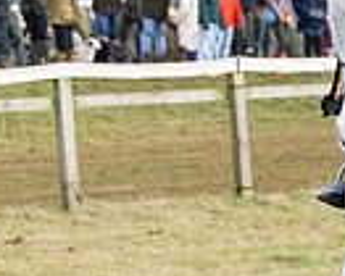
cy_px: 208
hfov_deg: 3.8
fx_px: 5181
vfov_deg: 3.1
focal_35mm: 507
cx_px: 536
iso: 800
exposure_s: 1/1600
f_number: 5
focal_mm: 70
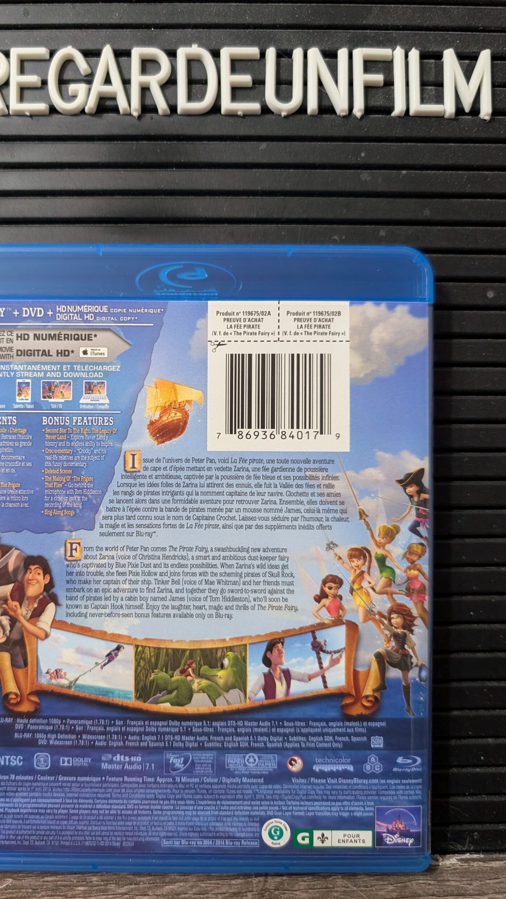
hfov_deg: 42.5
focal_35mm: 27
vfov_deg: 69.9
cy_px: 442
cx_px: 181
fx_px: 644
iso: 1085
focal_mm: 6.9
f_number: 1.68
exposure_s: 1/120
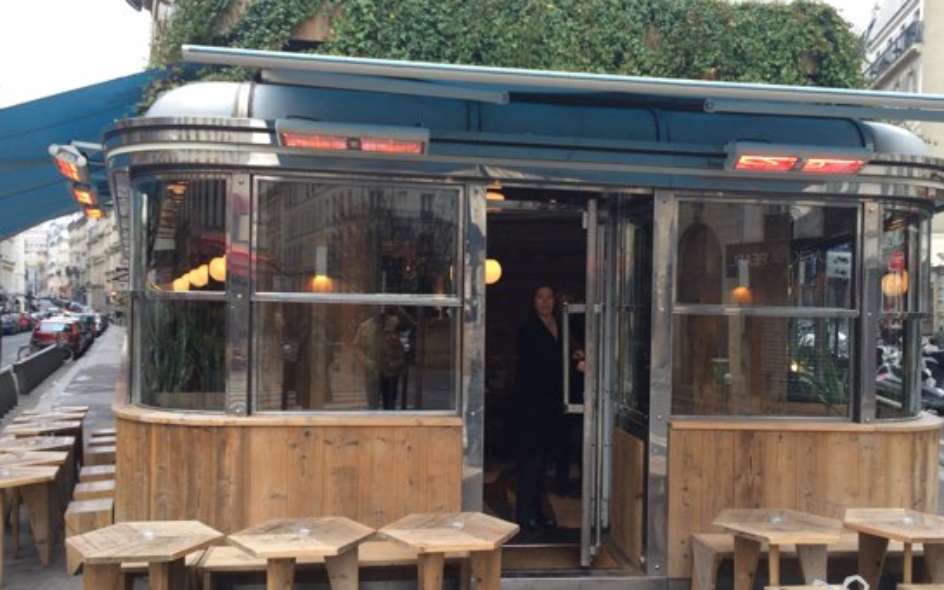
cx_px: 504
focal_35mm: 35
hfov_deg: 55.3
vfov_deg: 36.3
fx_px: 901
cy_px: 310
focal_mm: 4.12
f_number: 2.2
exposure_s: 1/120
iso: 64
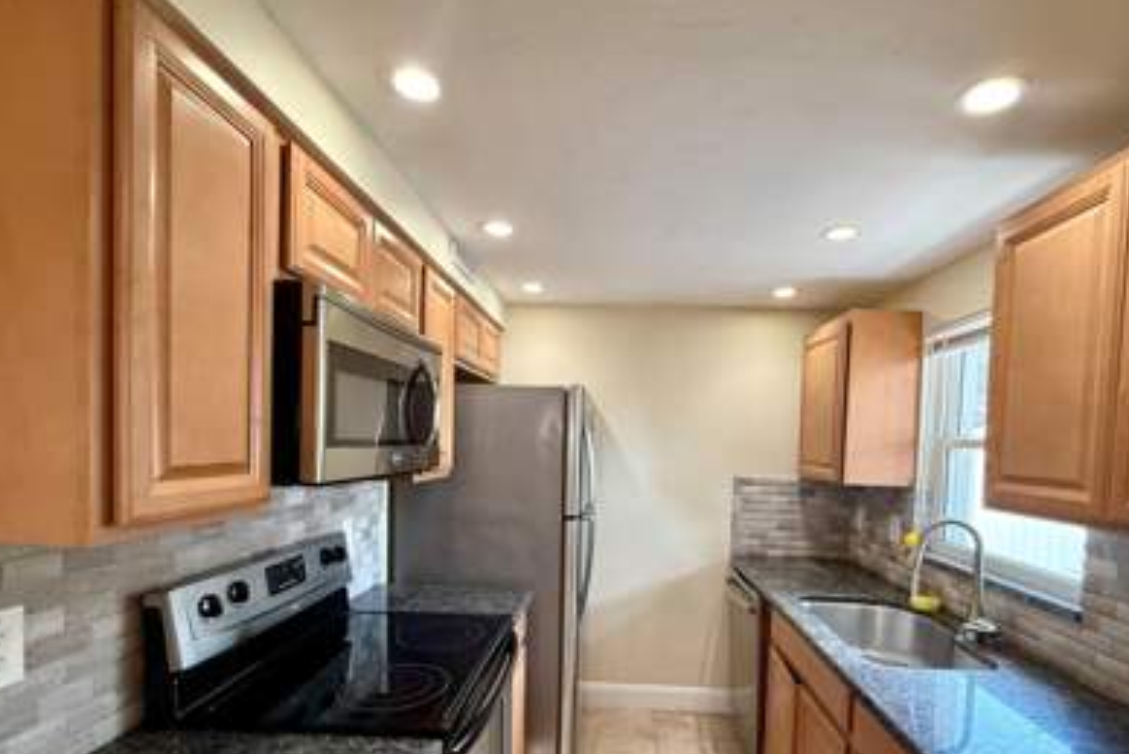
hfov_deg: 89.8
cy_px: 463
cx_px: 605
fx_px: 565
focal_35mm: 18
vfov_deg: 66.6
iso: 320
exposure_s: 1/120
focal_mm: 2.22
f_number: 2.2
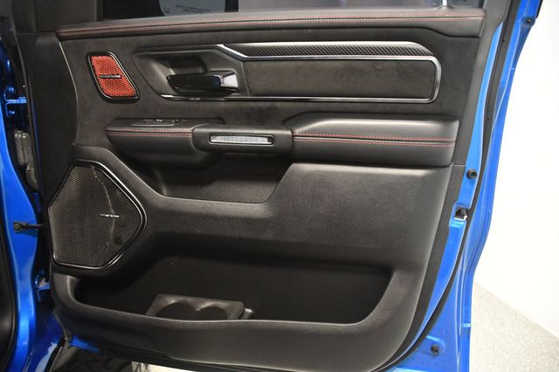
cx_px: 280
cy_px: 186
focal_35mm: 27
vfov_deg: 47.9
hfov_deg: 67.4
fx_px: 419
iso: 4500
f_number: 3.5
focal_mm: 18
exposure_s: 1/60
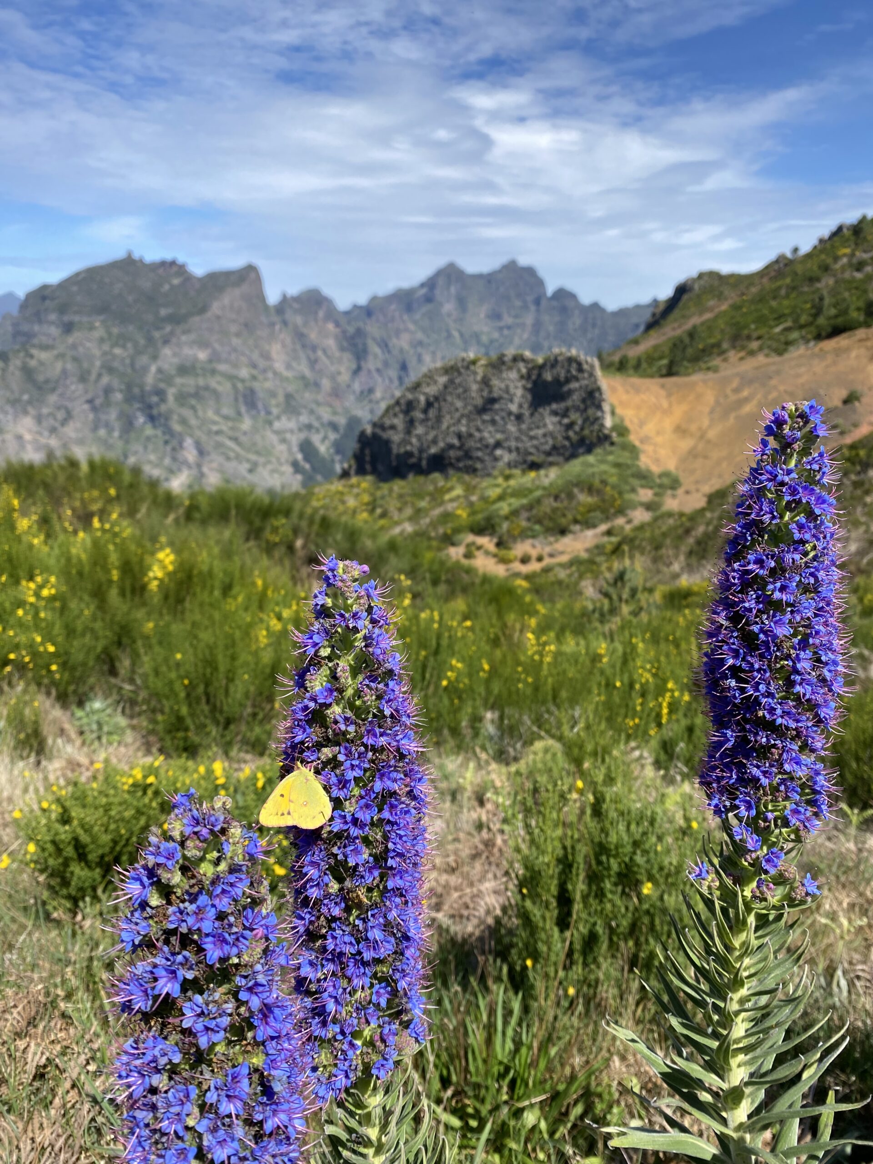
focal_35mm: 26
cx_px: 436
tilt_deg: -16.9
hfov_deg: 53.1
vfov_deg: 67.3
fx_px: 874
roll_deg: -0.7
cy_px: 582
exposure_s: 1/1701
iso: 32
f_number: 1.8
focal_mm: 4.25
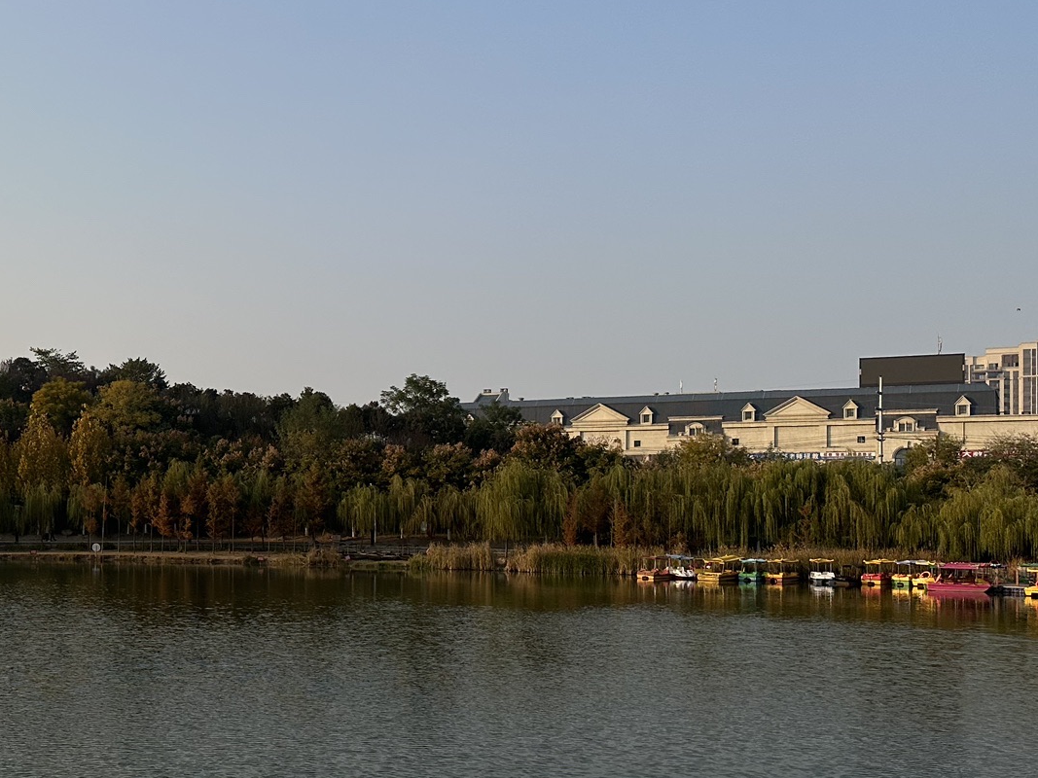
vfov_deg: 32.1
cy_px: 478
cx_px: 177
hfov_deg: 40.0
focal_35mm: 45
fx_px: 1349
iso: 80
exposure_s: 1/4762
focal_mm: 6.86
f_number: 1.78
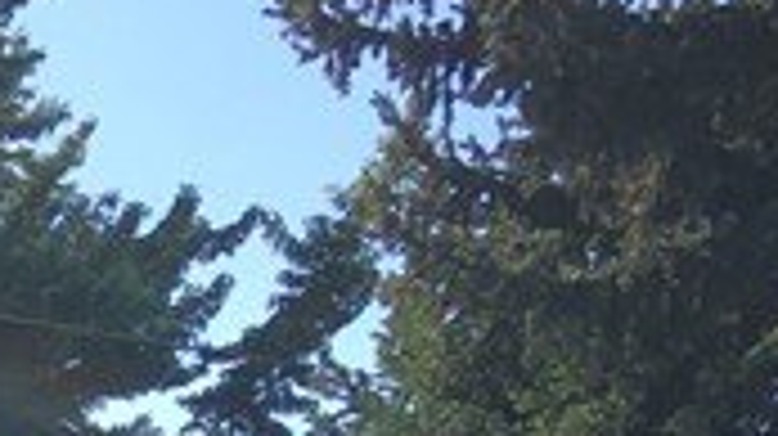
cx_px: -1264
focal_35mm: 187
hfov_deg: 9.8
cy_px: 1627
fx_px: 3855
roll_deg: +0.5
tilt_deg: +0.7
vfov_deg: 5.7
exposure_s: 1/615
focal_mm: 4.15
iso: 25
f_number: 2.2
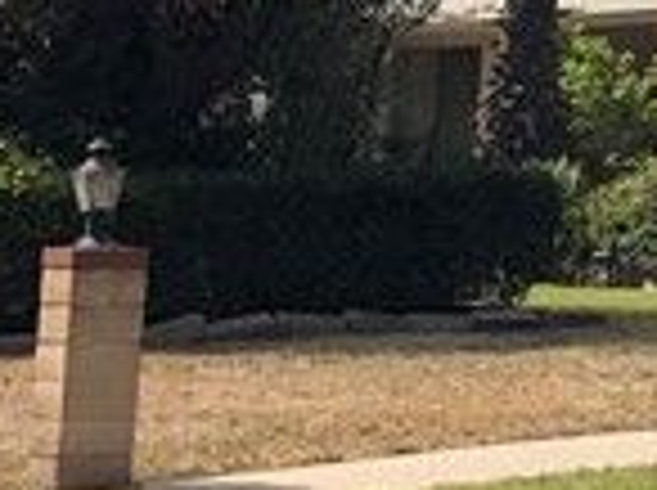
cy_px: -252
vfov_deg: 7.4
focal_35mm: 197
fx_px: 3733
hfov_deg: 8.3
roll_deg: +0.7
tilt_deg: +7.6
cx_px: 2074
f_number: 1.8
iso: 20
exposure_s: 1/2525
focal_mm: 3.99
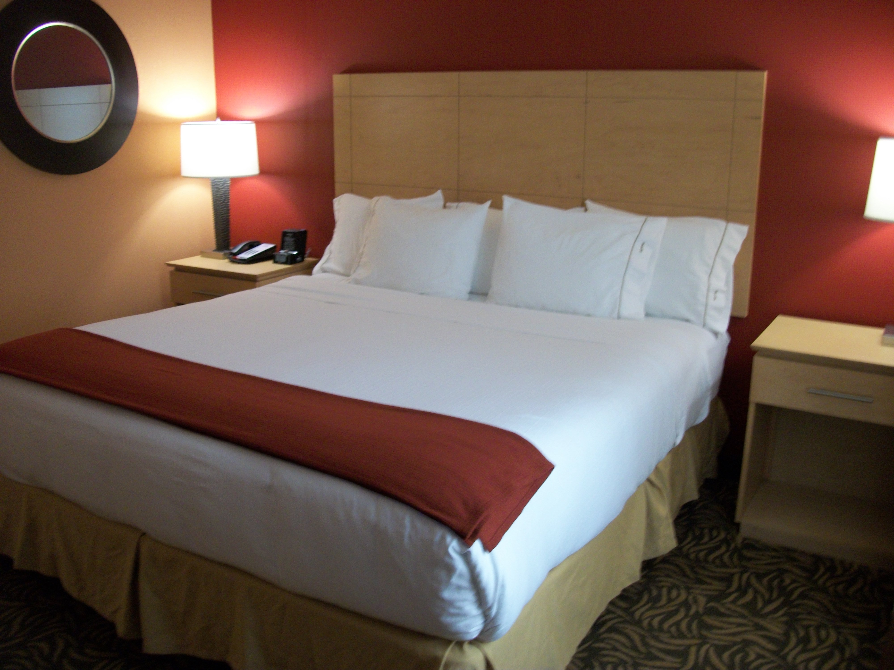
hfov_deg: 56.8
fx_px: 826
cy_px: 335
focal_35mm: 32
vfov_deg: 44.2
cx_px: 447
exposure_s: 1/30
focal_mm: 5.7
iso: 160
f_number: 2.9
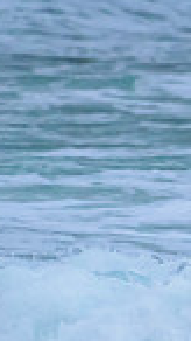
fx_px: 22959
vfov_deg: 0.8
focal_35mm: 2547
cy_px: 154
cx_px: 581
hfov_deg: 0.5
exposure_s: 1/2000
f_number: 5.6
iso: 1600
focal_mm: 500
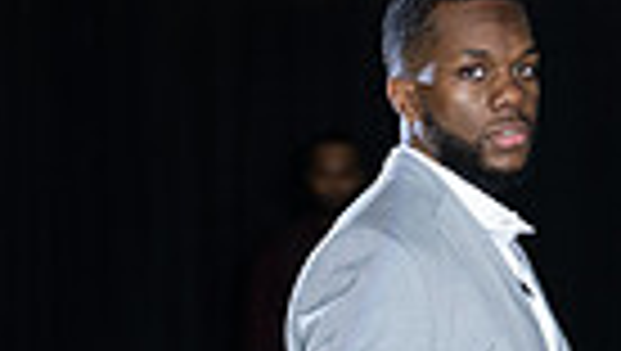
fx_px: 6874
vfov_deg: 2.9
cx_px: 423
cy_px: 882
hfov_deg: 5.2
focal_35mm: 417
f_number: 5
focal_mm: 122
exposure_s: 1/160
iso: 1250
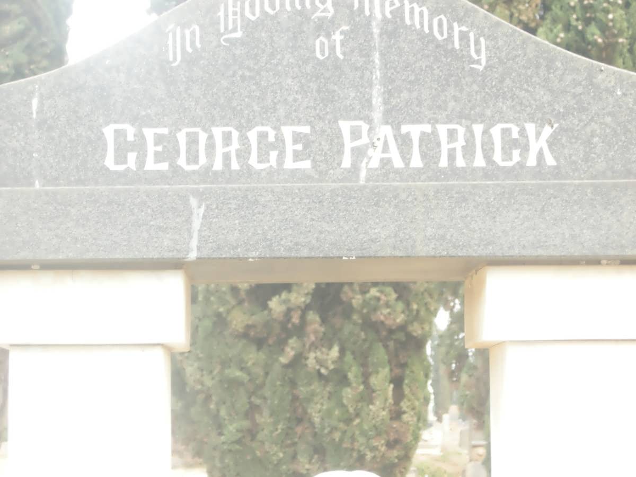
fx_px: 1892
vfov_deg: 14.4
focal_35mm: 103
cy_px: 238
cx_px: 318
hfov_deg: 19.1
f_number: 4.7
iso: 102
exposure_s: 1/58
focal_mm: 21.5
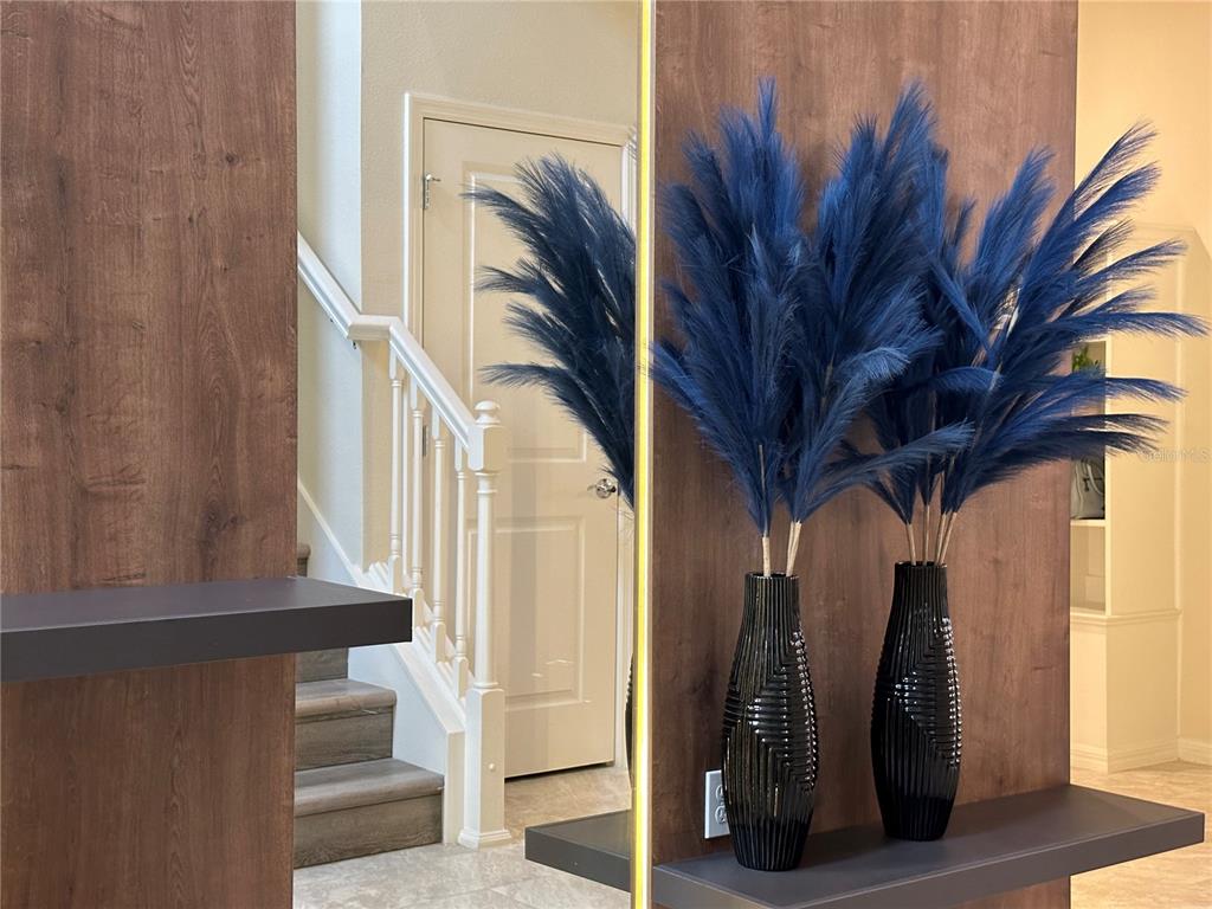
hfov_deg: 39.7
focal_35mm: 48
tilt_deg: -0.8
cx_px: 606
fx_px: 1681
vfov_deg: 30.3
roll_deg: -0.6
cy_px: 454
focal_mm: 6.86
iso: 250
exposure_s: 1/60
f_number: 1.78
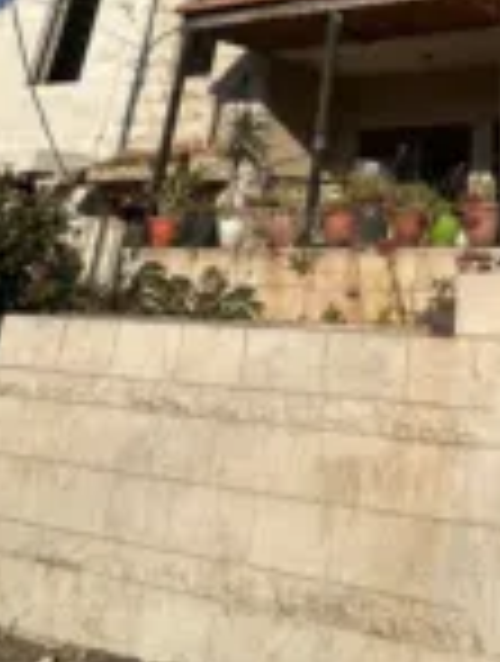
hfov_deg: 32.6
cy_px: -86
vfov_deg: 39.0
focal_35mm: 38
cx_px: 568
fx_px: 729
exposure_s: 1/5291
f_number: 2.2
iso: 50
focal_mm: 2.22
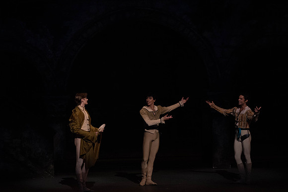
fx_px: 2024
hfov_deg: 8.1
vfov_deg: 5.4
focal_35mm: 253
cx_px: 144
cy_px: 96
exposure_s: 1/250
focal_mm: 253
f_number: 5.6
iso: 8000
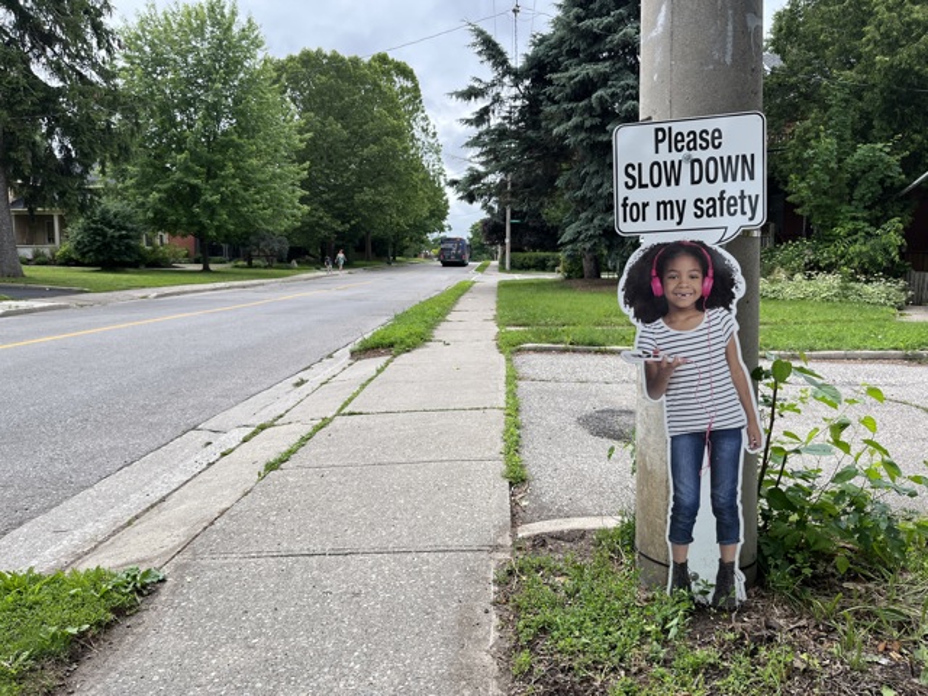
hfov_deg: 67.3
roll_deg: +0.7
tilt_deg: -6.3
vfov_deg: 53.1
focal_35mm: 26
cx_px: 464
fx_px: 697
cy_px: 348
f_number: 1.6
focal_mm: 5.1
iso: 50
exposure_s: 1/1862
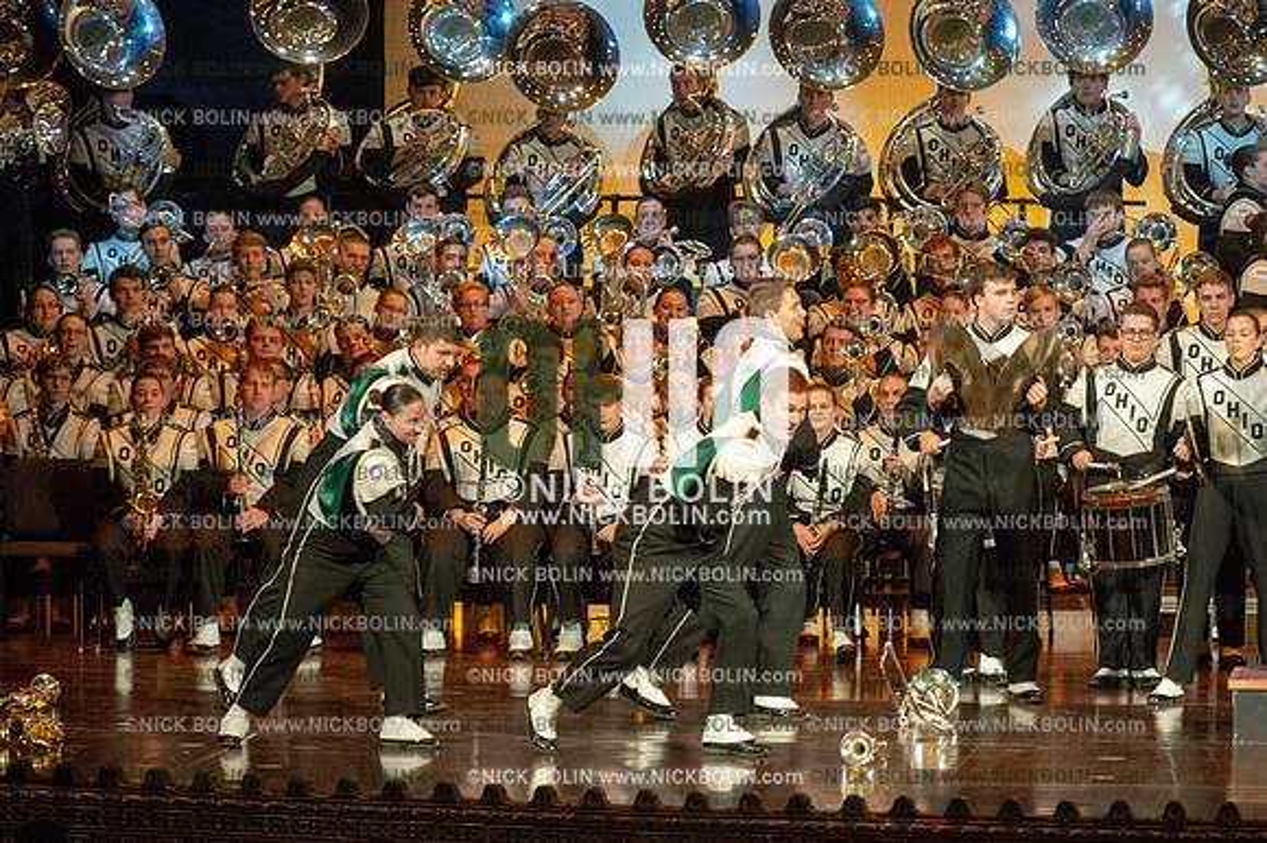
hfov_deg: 9.8
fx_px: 7386
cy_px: 422
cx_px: 634
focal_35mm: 210
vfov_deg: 6.5
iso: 8000
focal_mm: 210
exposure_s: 1/320
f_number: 5.6
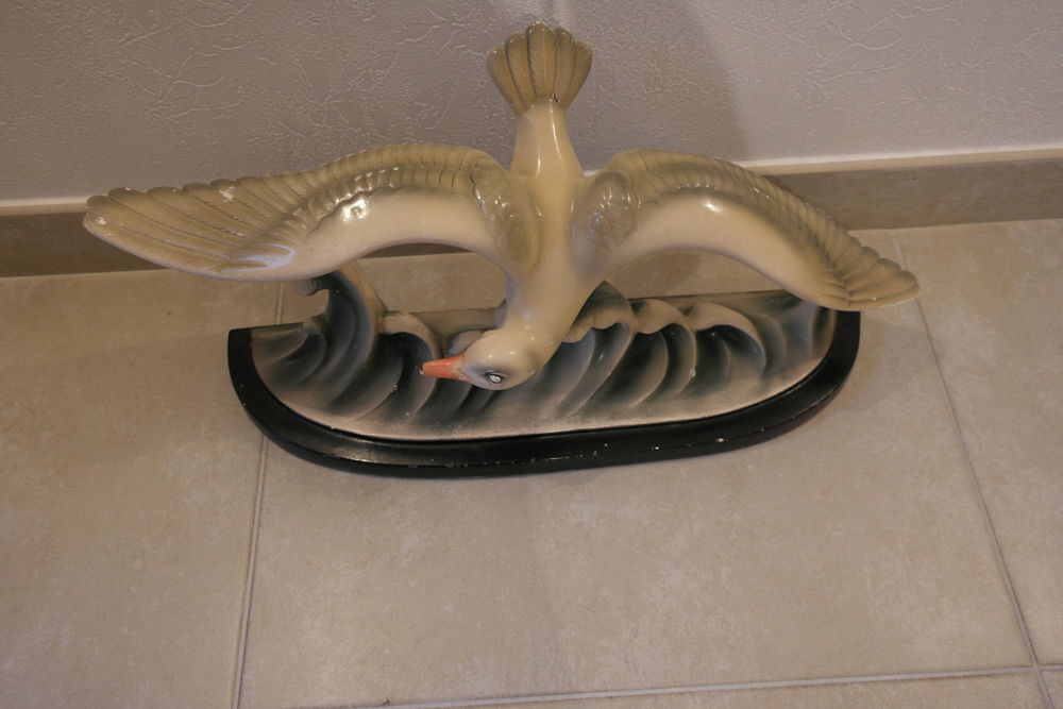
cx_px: 532
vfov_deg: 45.0
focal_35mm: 29
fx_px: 856
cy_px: 354
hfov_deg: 63.7
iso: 400
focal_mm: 19
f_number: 3.5
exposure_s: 1/20
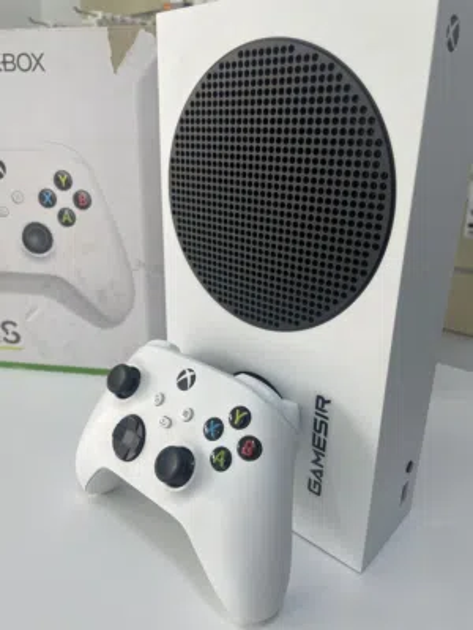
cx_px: 236
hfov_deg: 53.1
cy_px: 315
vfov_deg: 67.3
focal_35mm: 26
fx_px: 474
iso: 32
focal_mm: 4.2
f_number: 1.6
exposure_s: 1/208
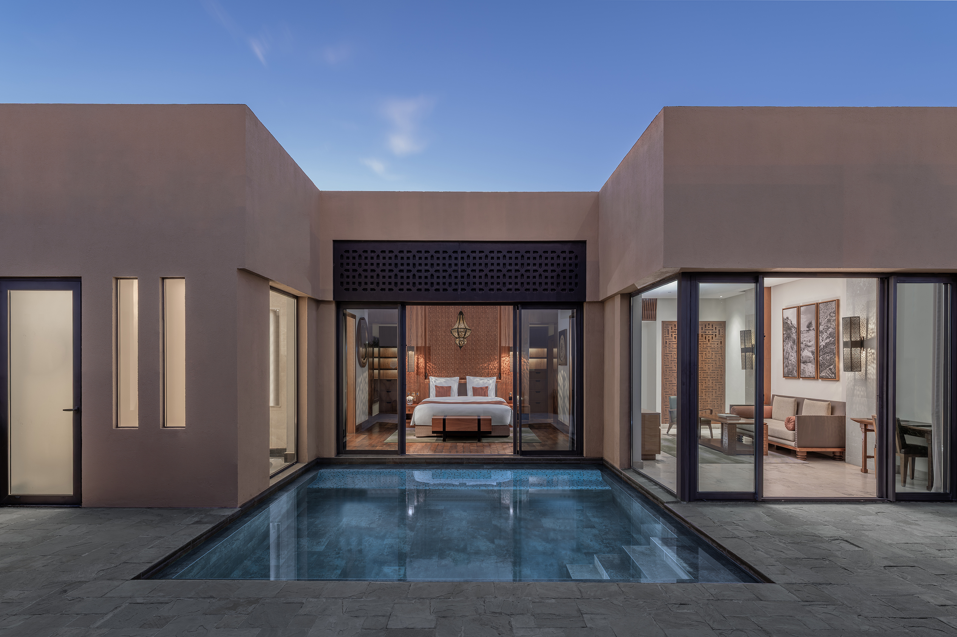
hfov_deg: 93.3
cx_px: 478
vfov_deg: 70.4
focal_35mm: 17
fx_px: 452
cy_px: 318
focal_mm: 17
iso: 100
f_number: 8
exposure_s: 6
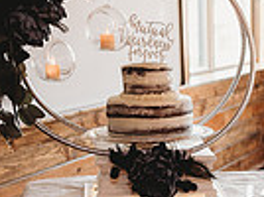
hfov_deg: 18.7
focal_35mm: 100
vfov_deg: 14.1
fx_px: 761
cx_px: 305
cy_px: 263
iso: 800
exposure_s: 1/125
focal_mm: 24
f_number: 2.5
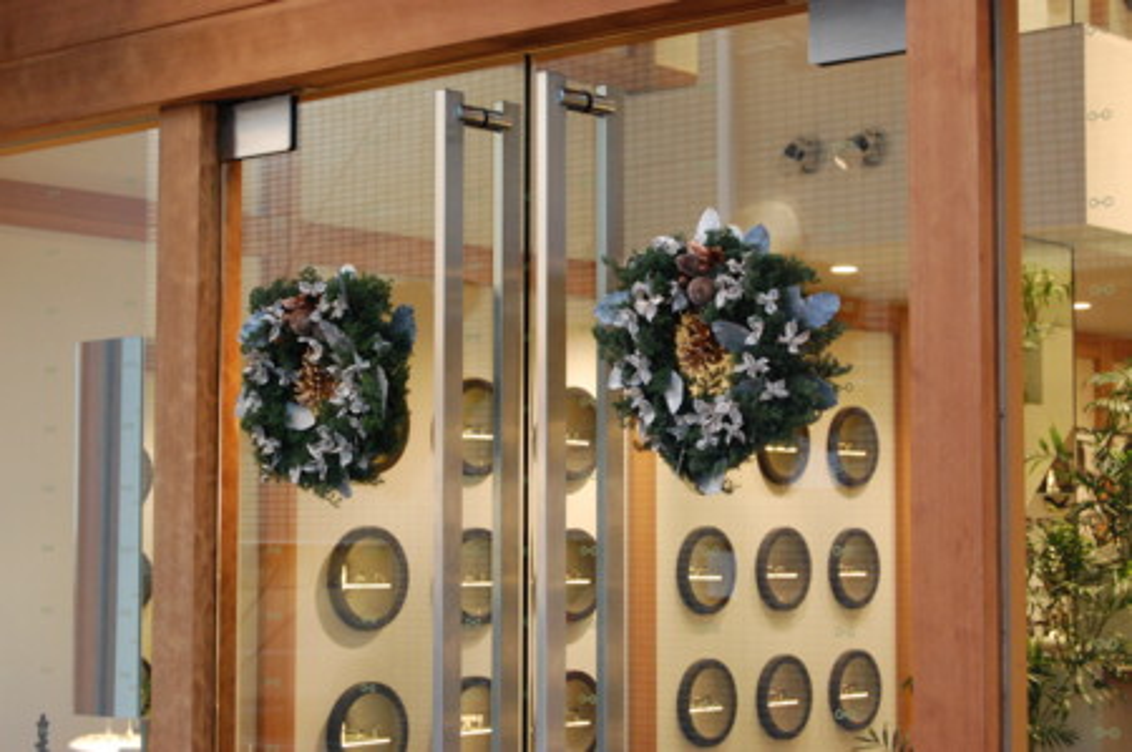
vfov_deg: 18.9
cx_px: 566
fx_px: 2262
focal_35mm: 72
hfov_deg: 28.1
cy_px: 376
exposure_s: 1/40
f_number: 8
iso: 1600
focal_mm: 48
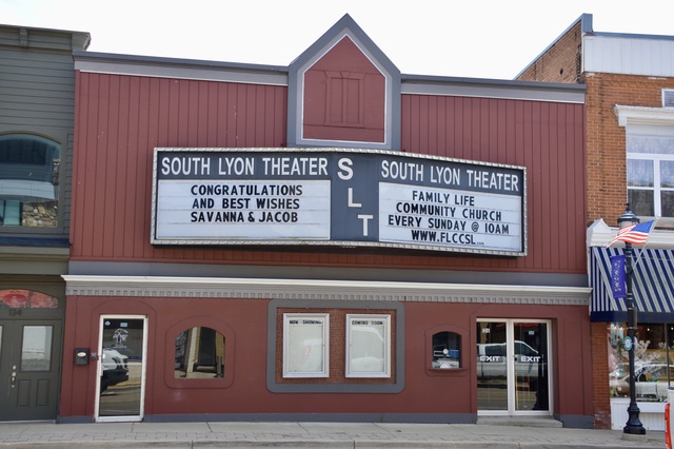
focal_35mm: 48
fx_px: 898
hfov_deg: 41.1
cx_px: 337
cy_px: 224
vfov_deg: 28.0
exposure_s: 1/200
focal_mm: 32
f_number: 7.1
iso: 100
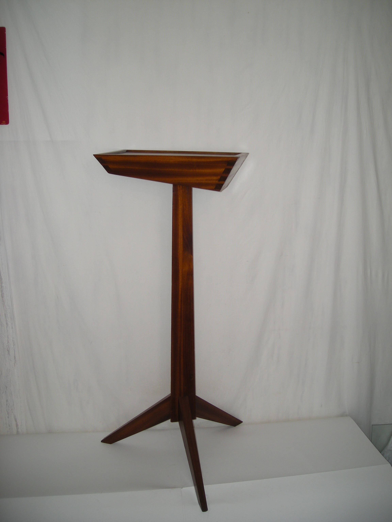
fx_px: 528
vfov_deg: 52.6
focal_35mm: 35
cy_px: 261
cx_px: 196
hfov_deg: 40.7
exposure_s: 1/55.2
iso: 50
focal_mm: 5.7
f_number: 2.8
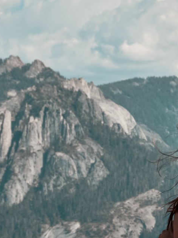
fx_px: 1180
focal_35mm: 172
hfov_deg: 8.4
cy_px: 132
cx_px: 284
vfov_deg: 11.5
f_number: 10
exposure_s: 1/400
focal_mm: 42
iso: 200
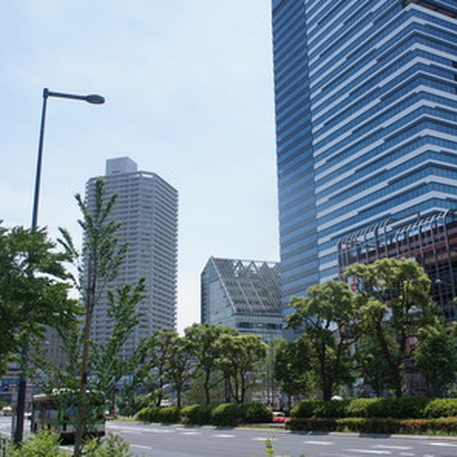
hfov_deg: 41.2
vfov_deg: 41.3
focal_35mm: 41
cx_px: 252
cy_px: 228
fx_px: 607
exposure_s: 1/500
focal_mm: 21
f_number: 8
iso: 200
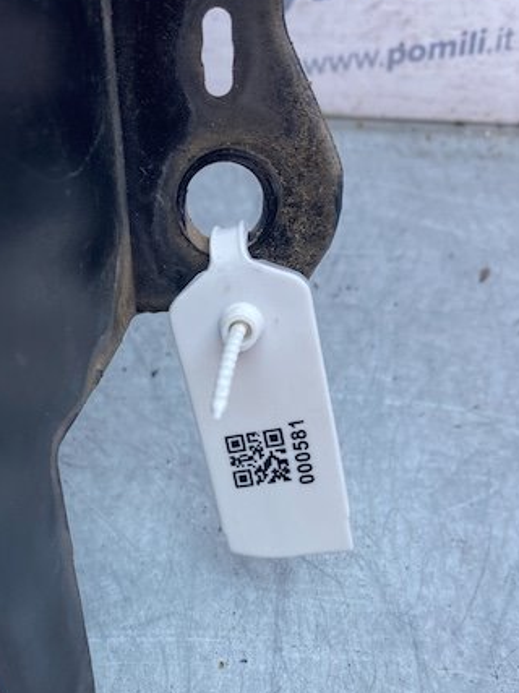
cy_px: 469
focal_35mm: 39
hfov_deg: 36.4
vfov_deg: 47.0
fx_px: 780
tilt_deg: -52.7
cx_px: 165
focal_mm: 4.25
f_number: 1.8
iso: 32
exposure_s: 1/613
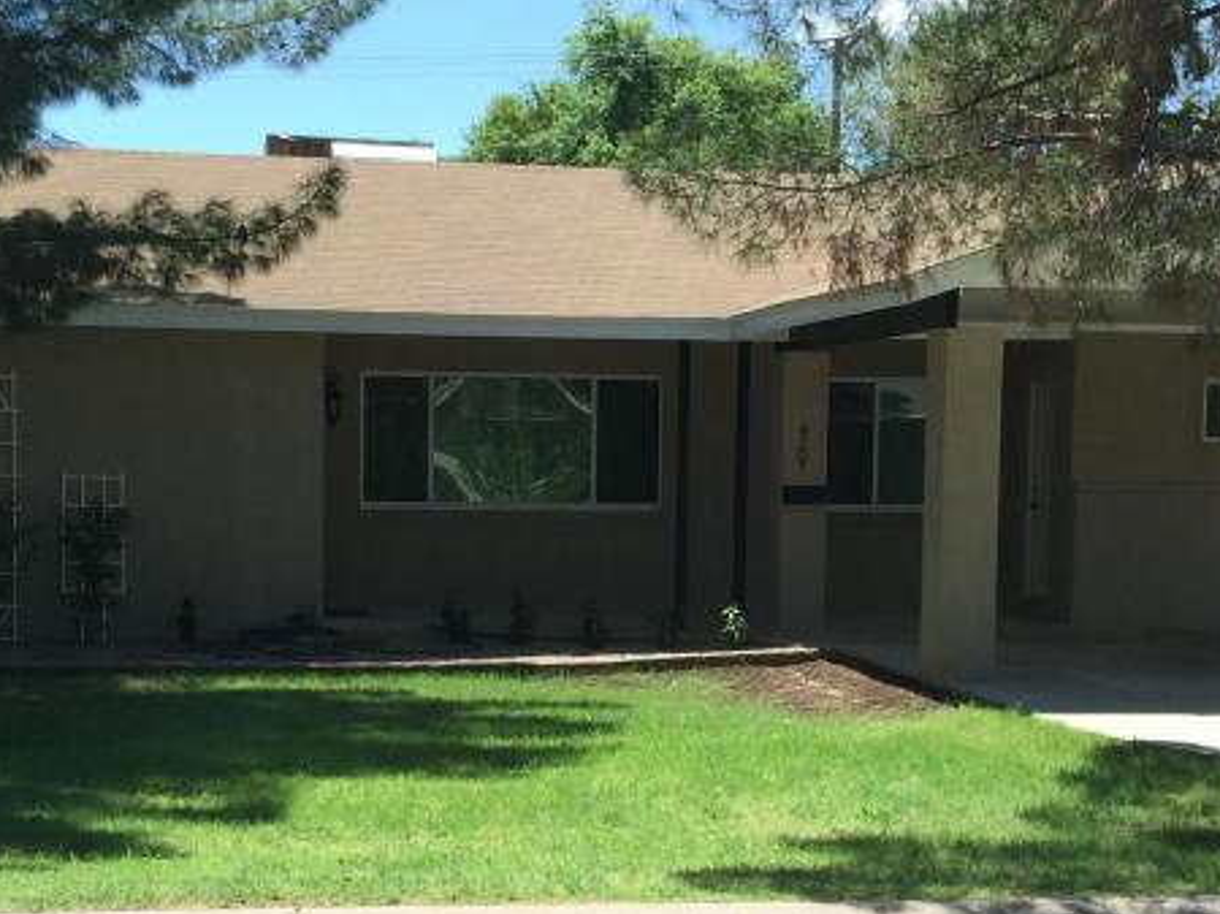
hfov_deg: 29.4
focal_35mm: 66
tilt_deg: -3.9
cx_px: 596
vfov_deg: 22.0
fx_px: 2325
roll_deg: -2.5
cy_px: 692
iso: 32
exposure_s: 1/1163
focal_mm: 4.15
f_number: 2.2
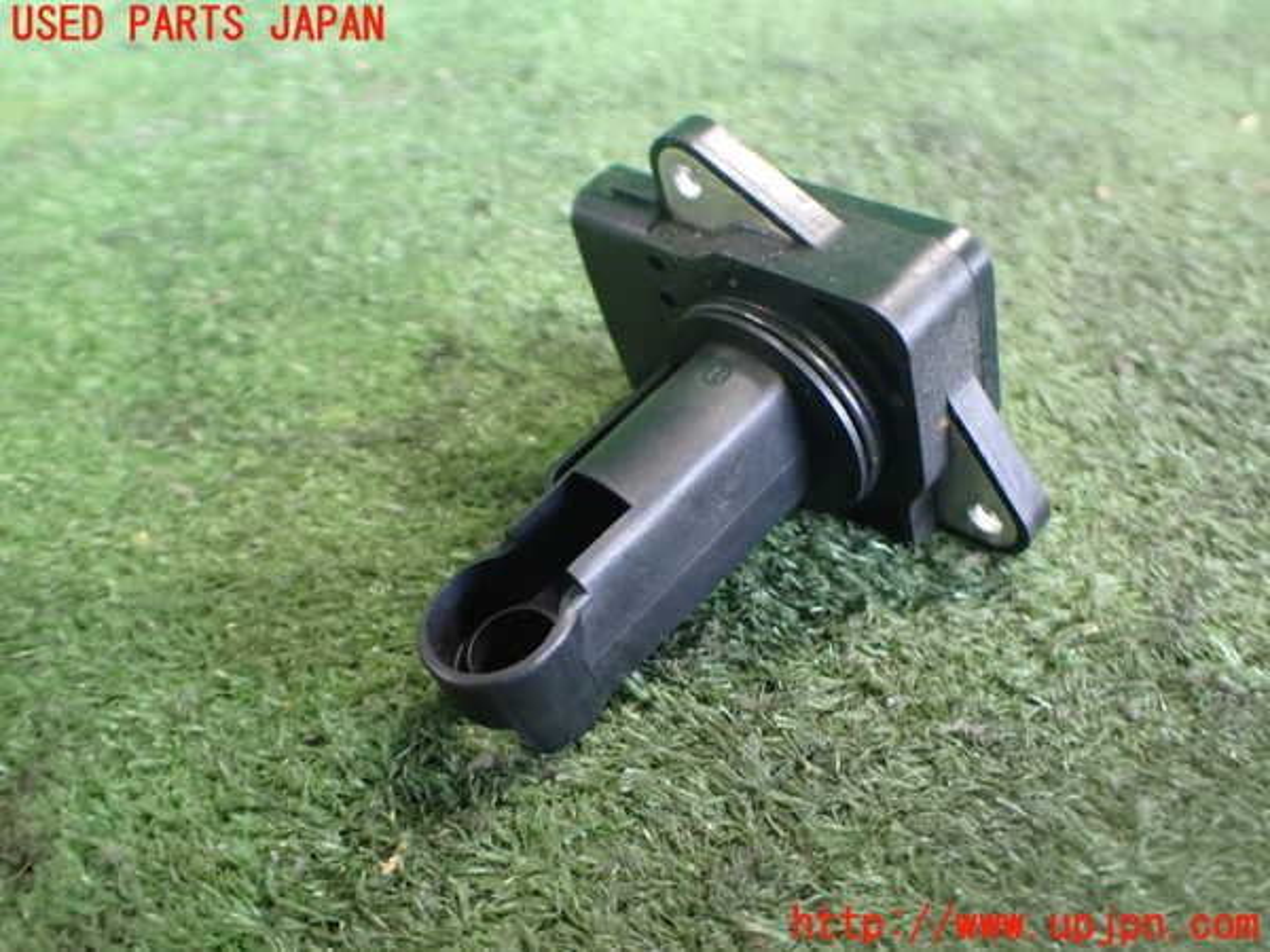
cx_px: 635
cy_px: 476
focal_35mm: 30
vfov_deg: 46.8
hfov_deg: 60.0
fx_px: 1101
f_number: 2.3
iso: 800
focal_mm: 5.4
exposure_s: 1/30
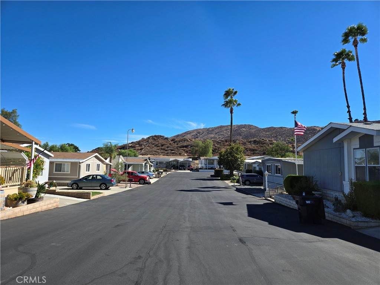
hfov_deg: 73.9
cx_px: 190
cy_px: 142
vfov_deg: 58.9
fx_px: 252
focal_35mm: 23
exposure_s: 1/1785
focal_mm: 5.4
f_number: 1.8
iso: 25
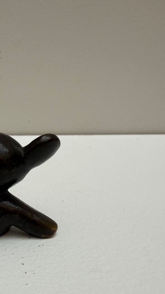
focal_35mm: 42
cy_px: 176
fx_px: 327
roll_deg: -0.1
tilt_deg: -15.8
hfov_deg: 26.9
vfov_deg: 48.1
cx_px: 2
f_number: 2.2
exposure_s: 1/111
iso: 40
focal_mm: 2.22
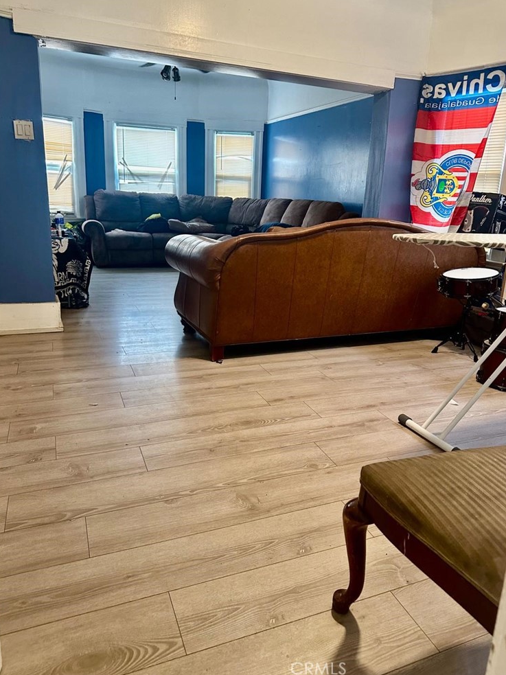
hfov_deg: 54.9
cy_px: 327
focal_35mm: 25
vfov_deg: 69.4
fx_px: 487
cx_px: 259
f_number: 1.78
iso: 320
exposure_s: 1/60
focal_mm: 6.86
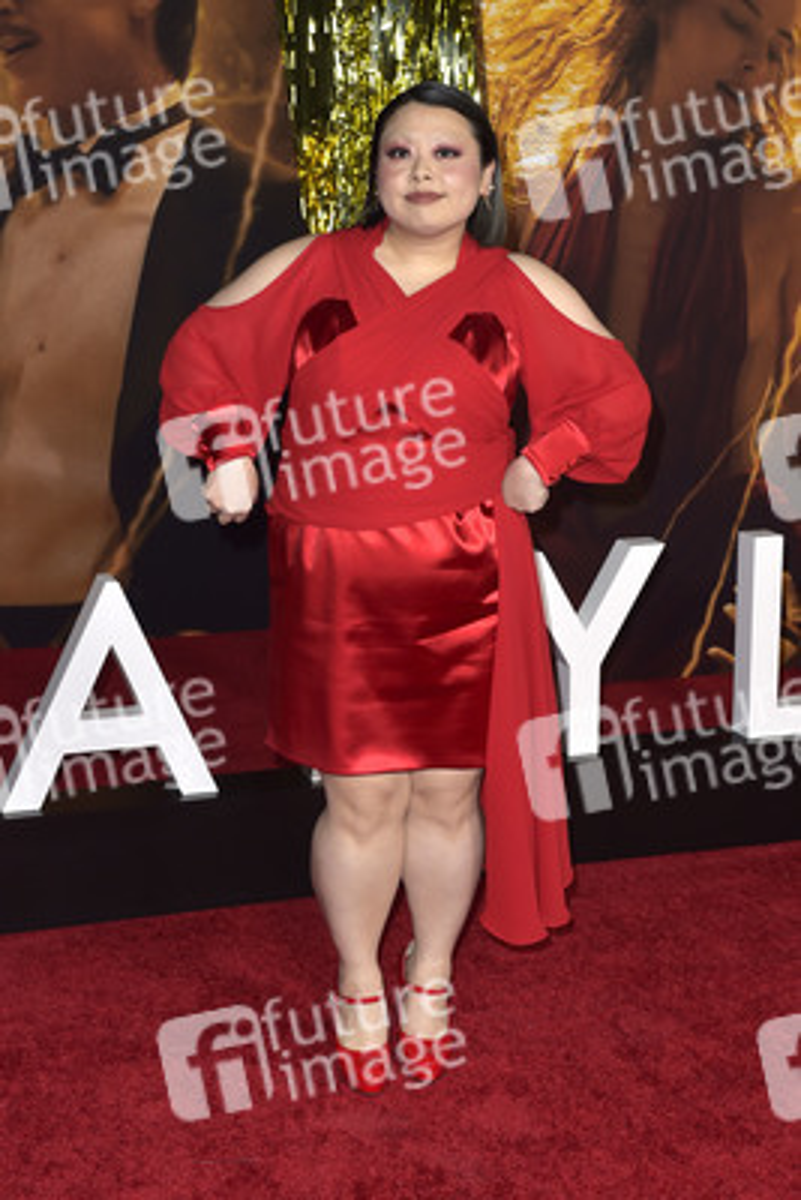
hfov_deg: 23.4
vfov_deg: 34.5
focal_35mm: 58
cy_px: 600
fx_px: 1934
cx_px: 400
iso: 800
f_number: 6.3
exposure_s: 1/250
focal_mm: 58
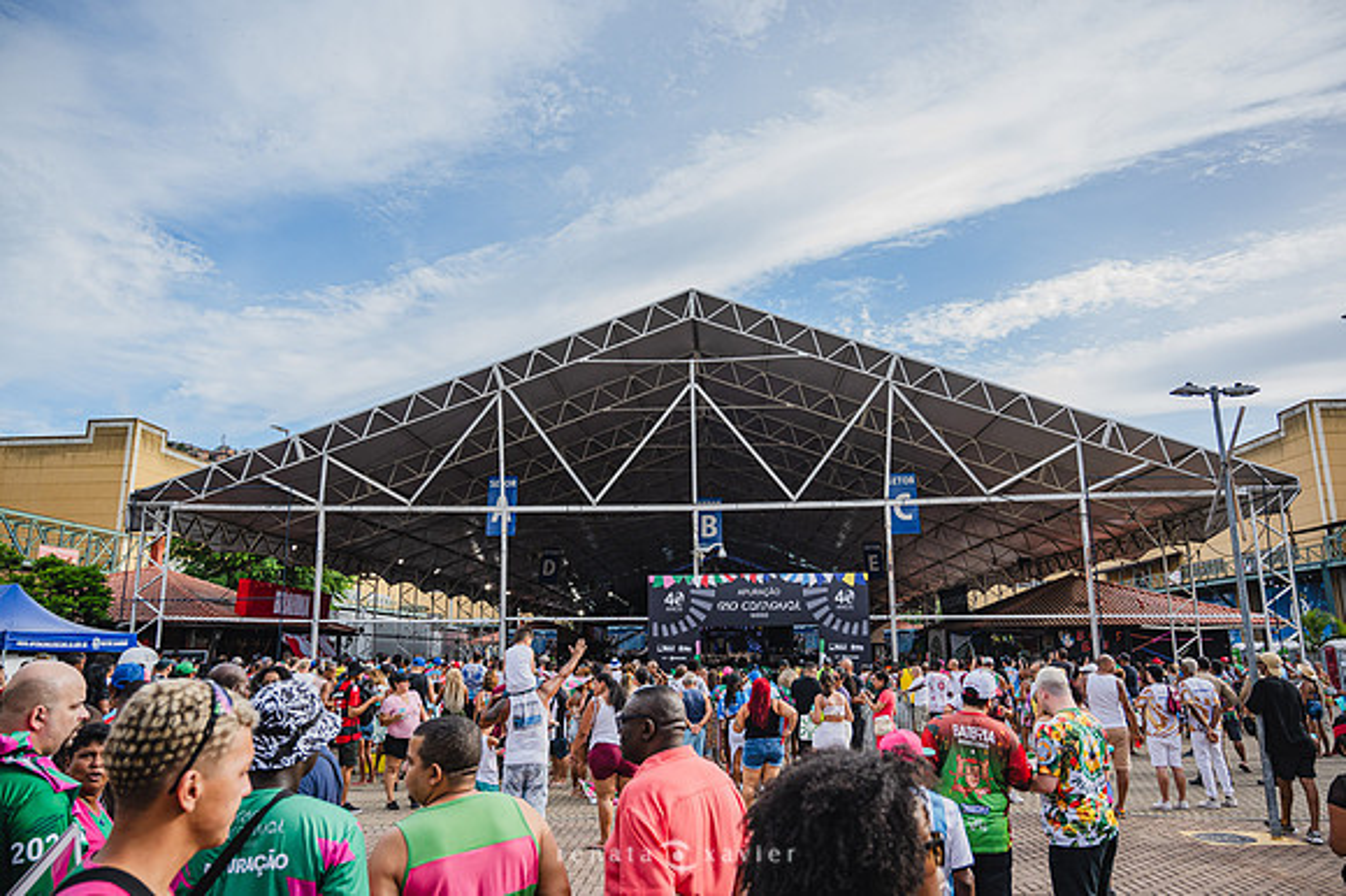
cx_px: 673
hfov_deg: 72.5
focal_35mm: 25
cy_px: 448
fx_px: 917
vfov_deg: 52.0
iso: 640
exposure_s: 1/2500
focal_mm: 24
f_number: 4
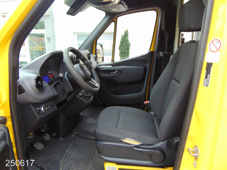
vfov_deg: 54.9
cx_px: 114
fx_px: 164
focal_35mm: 25
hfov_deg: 69.4
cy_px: 85
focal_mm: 4.5
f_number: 3
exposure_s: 1/80
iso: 80
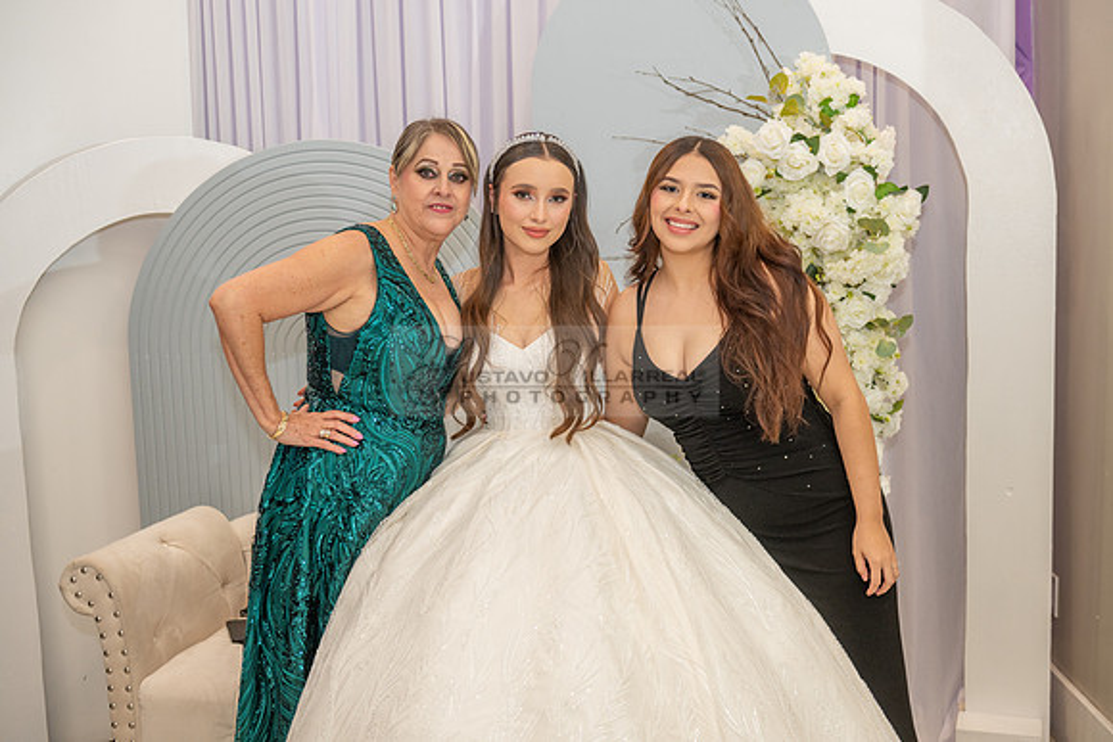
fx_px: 1392
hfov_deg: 43.6
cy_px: 371
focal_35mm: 45
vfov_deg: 29.9
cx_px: 556
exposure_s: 1/160
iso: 640
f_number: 3.5
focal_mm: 45
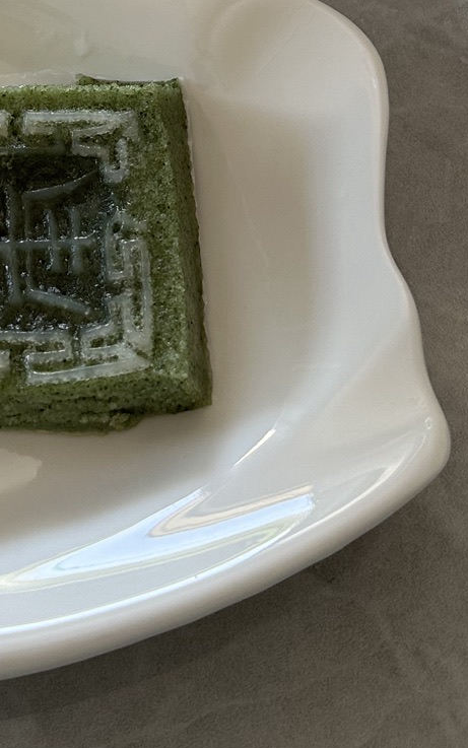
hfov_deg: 18.4
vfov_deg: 27.4
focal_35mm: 69
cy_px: -58
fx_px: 1407
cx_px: -2
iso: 125
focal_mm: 6.86
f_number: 1.78
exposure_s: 1/121
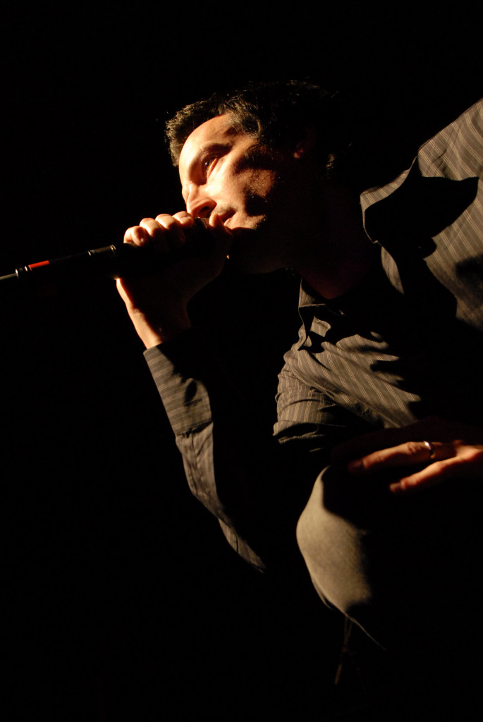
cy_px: 361
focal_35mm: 30
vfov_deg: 61.9
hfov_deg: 43.7
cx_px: 242
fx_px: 602
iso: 800
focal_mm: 20
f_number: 3.5
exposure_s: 1/160
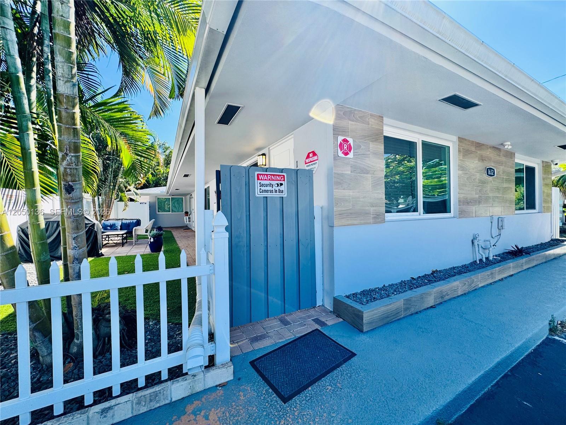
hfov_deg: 102.1
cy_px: 212
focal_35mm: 14
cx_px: 283
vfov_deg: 85.7
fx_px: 229
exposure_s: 1/498
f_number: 2.2
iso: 40
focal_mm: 2.22
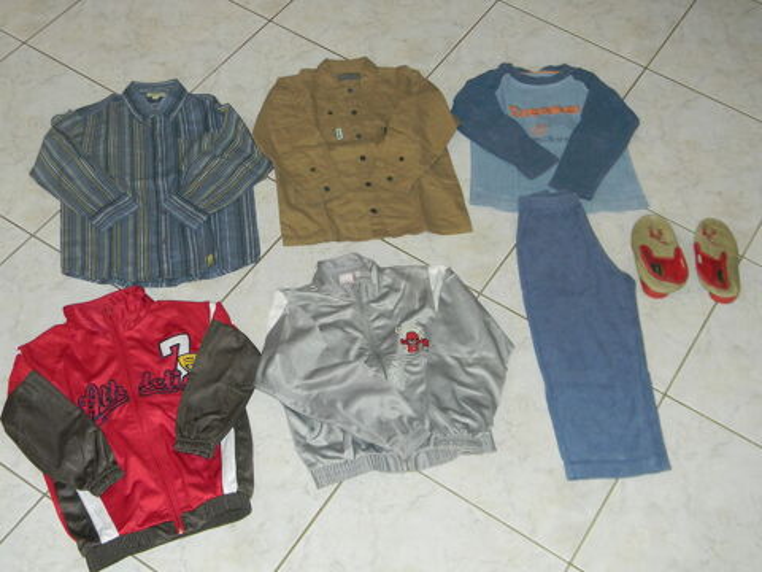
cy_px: 286
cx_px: 381
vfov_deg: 30.9
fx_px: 1035
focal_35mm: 47
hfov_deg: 40.4
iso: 200
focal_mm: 8.6
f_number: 3.9
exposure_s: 1/30
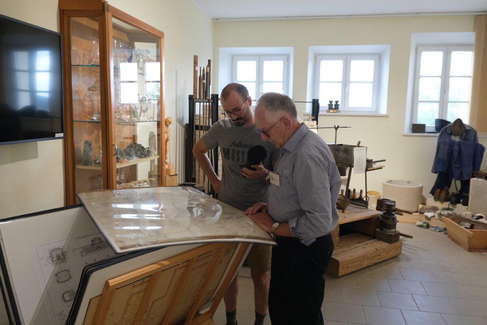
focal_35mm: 29
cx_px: 244
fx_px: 392
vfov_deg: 45.0
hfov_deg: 63.7
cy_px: 162
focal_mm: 19.2
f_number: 4
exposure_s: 1/27
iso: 400
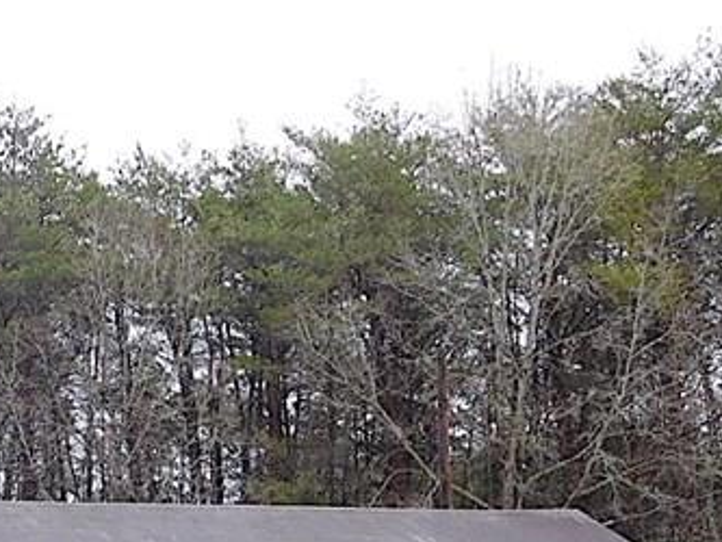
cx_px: -102
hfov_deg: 15.5
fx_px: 2566
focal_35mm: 123
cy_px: 702
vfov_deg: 11.7
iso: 125
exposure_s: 1/100
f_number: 3.9
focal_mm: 7.1
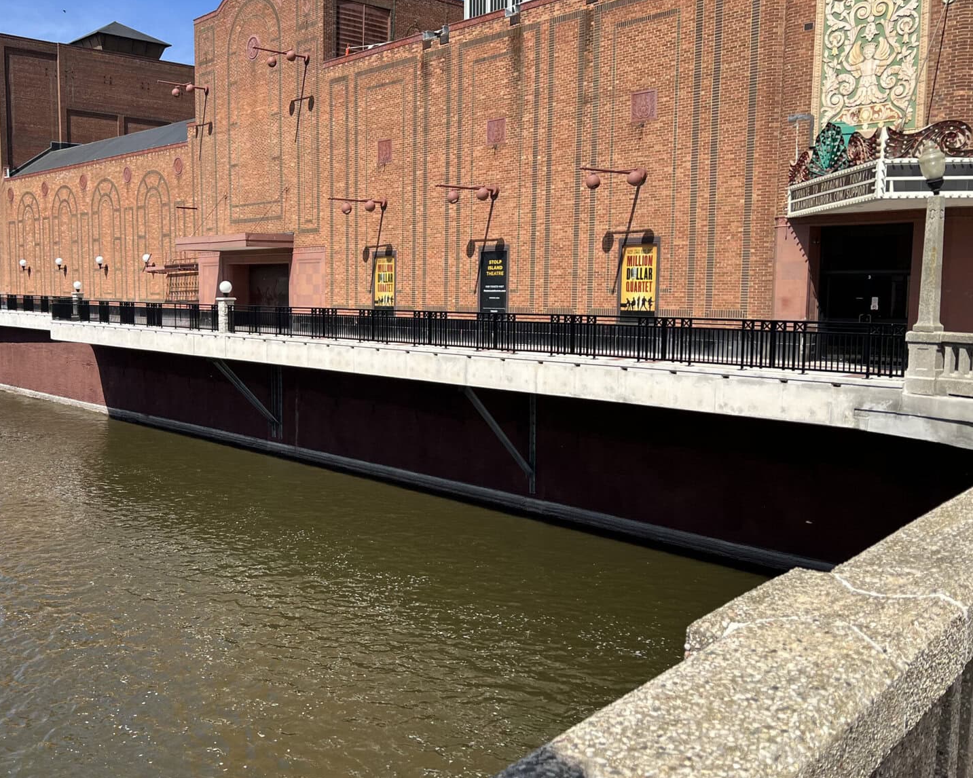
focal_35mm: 34
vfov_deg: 43.3
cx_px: 332
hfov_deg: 51.9
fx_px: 979
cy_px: 377
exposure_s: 1/3571
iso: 50
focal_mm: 5.7
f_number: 1.5
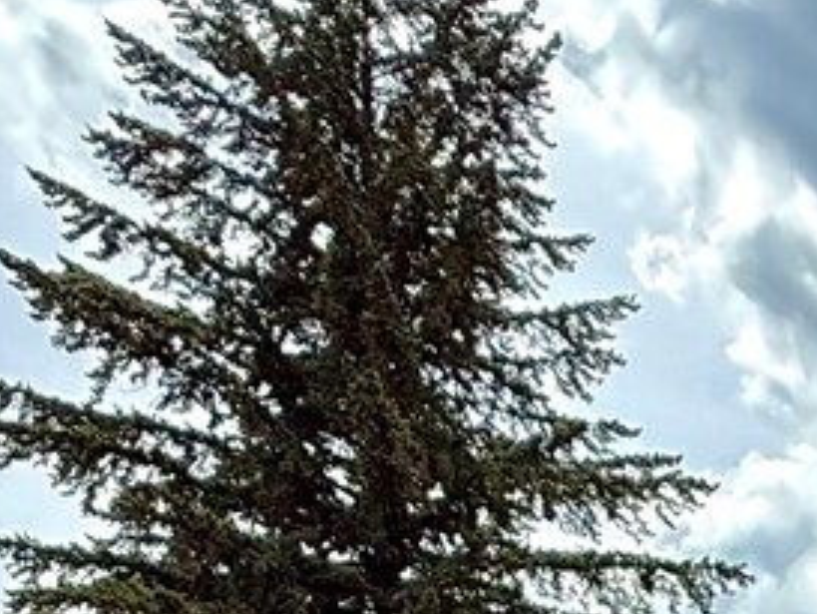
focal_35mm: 82
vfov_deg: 13.6
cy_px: 1429
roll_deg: -0.8
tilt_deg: -1.9
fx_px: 1936
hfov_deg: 19.4
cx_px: 1359
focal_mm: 2.22
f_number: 2.2
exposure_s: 1/2237
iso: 64
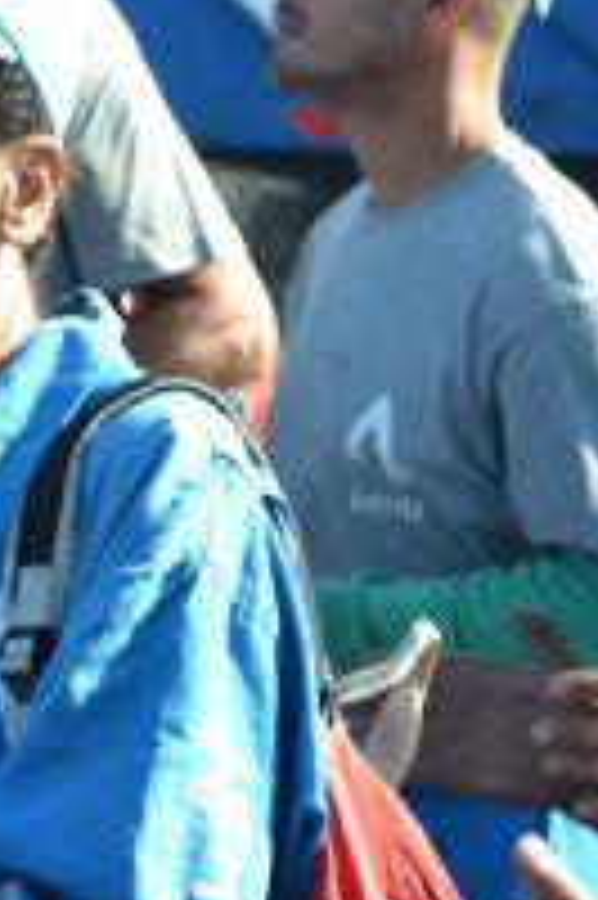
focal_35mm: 264
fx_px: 6579
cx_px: -549
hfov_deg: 5.1
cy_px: 302
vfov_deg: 7.8
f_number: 6.3
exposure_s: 1/160
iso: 100
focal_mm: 55
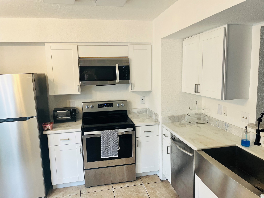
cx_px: 132
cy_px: 99
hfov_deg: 67.3
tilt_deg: -7.9
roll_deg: +1.6
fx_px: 198
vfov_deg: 53.1
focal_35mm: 26
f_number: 1.6
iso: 125
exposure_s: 1/120
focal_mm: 5.1
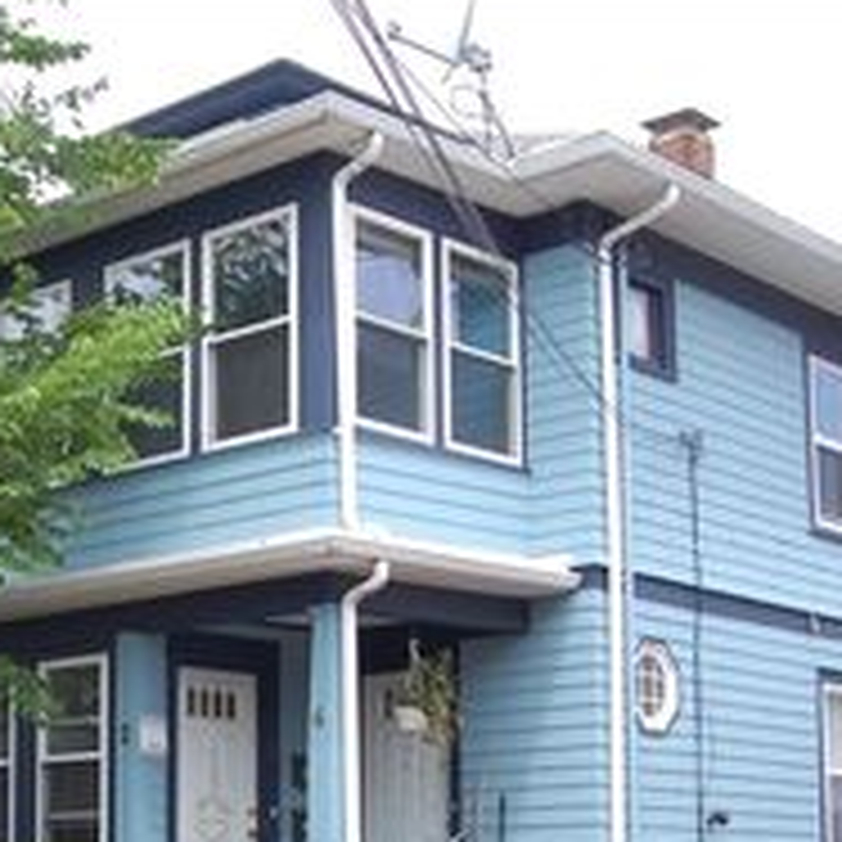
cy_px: 741
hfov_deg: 25.0
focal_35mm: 68
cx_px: 203
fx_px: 1871
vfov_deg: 24.7
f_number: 6.3
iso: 200
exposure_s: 1/160
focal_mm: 20
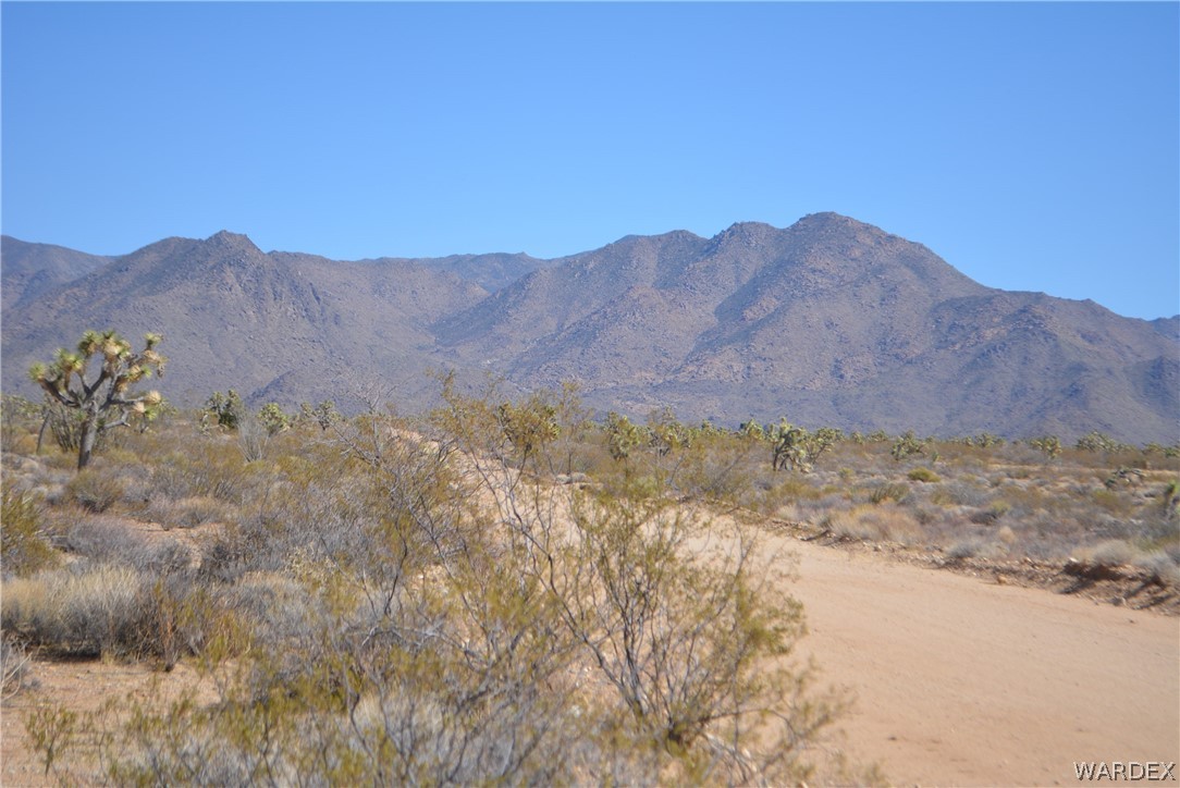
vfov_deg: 16.6
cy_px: 394
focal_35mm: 82
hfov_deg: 24.6
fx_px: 2705
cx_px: 590
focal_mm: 55
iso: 400
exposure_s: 1/1600
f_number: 6.3
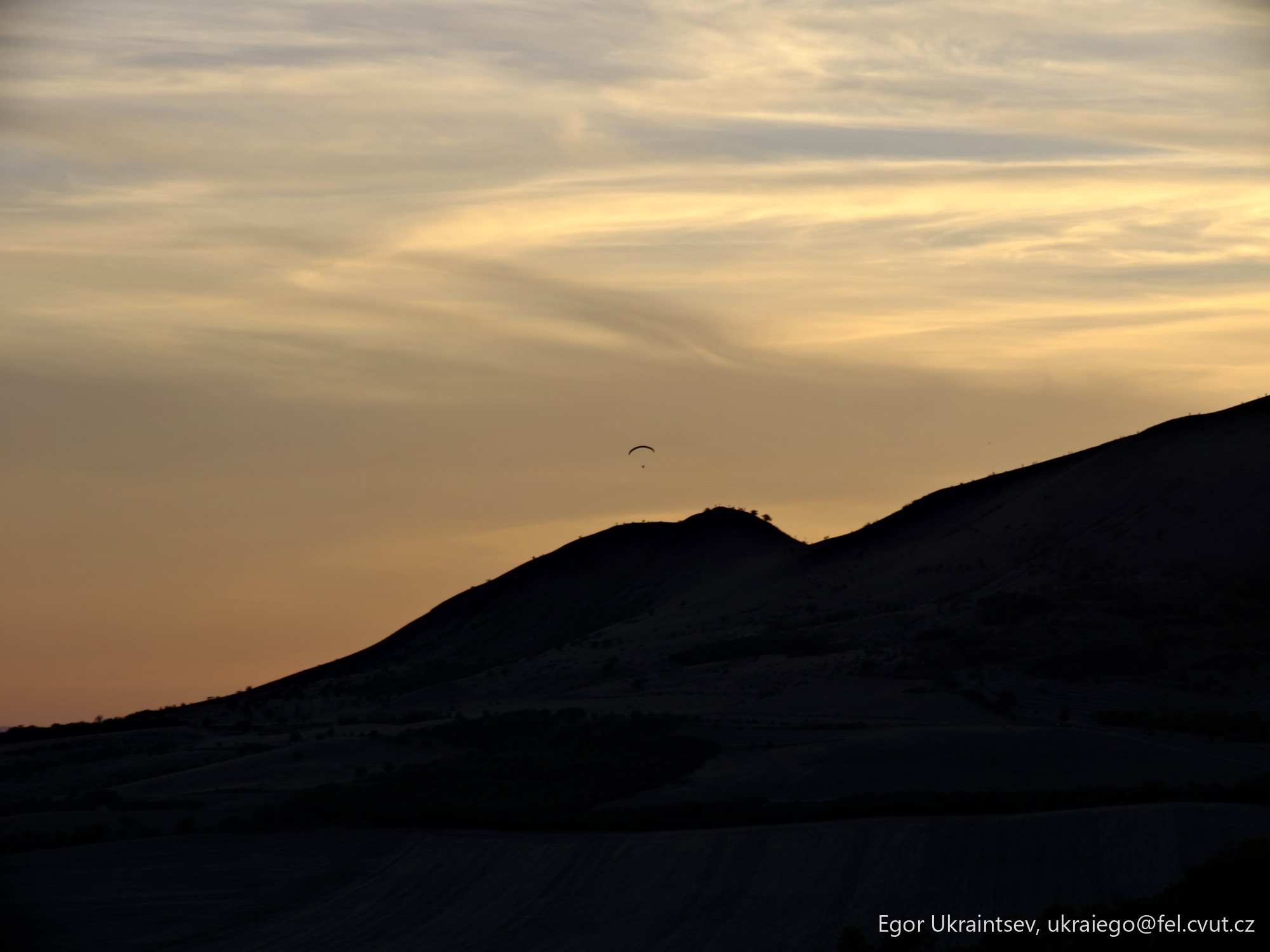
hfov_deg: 12.5
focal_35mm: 158
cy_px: 476
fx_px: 5797
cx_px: 635
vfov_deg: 9.4
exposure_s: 1/15
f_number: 8
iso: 100
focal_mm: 200
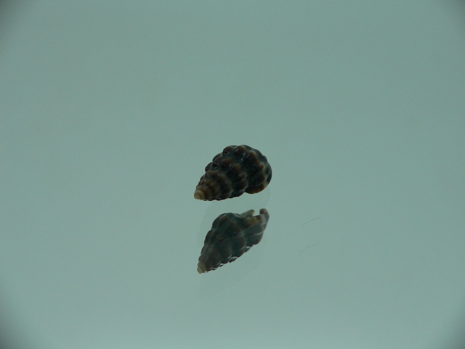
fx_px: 470
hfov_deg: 52.6
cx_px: 232
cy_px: 174
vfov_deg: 40.7
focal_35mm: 35
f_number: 2.8
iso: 80
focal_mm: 4.6
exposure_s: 1/80
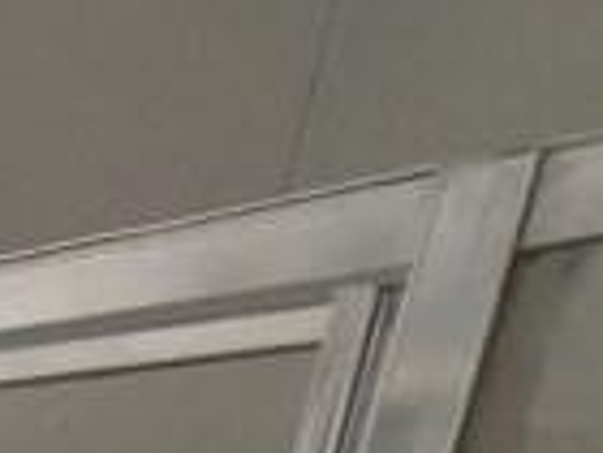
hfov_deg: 10.2
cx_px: -1396
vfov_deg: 12.3
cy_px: 1022
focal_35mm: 100
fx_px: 1742
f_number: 2.2
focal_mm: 2.22
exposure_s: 1/100
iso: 320
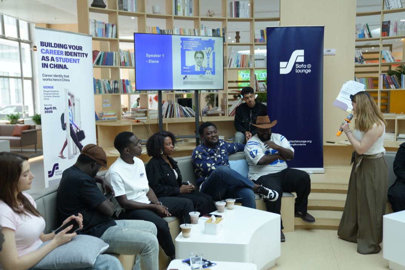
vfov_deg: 34.2
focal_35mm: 39
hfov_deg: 49.6
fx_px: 439
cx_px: 201
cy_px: 137
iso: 320
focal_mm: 38
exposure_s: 1/125
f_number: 2.8
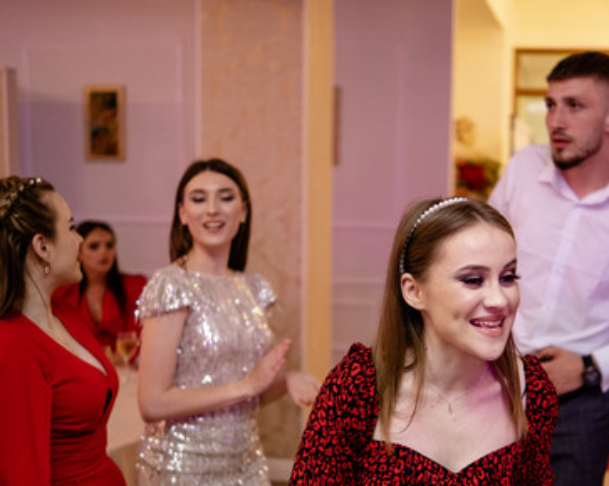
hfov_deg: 32.2
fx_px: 1045
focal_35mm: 58
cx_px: 403
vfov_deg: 26.0
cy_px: 336
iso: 640
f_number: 1.4
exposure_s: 1/200
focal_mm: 23
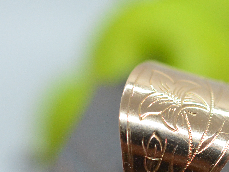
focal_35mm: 132
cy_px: 117
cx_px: 181
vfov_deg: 11.2
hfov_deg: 14.9
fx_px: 873
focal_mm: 40
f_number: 4
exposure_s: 1/2500
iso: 2500
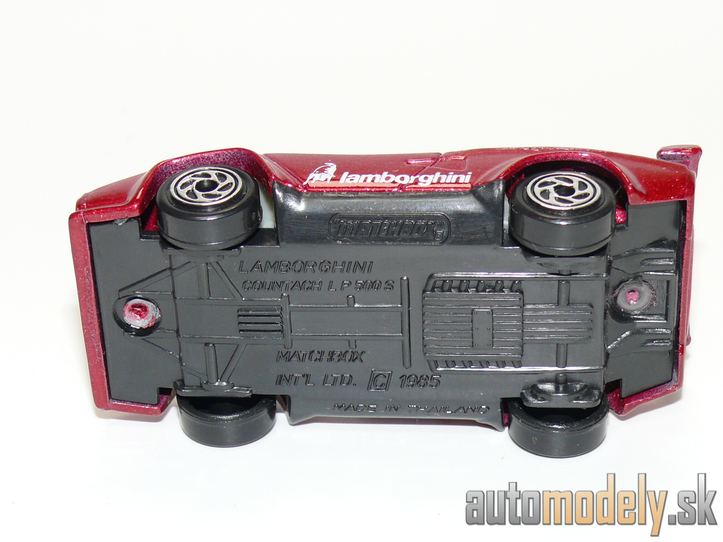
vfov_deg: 14.5
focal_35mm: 102
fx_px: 2130
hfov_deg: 19.3
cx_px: 362
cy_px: 271
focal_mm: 13.3
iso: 100
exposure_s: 1/30
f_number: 4
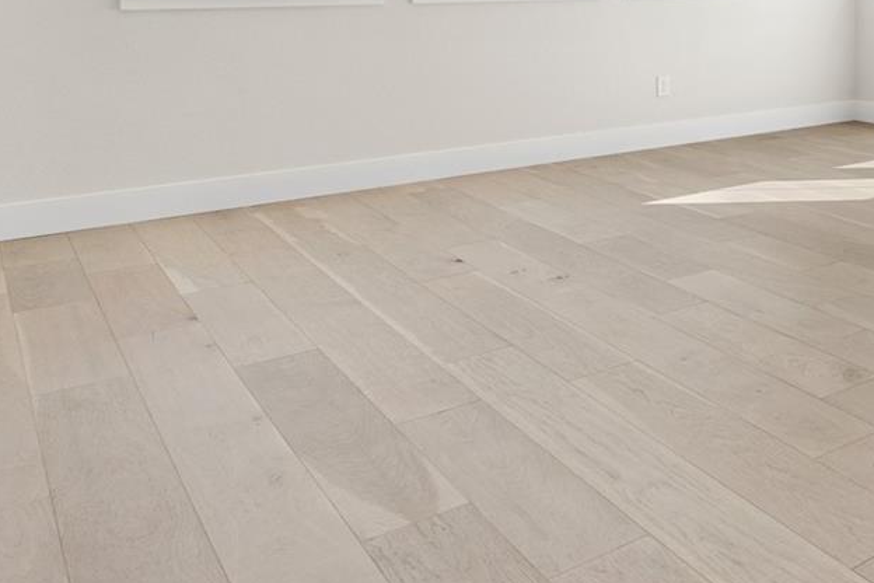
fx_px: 995
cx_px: 955
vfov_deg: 29.9
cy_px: -31
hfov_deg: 39.2
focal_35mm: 41
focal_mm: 16
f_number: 8
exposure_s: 1/200
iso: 500
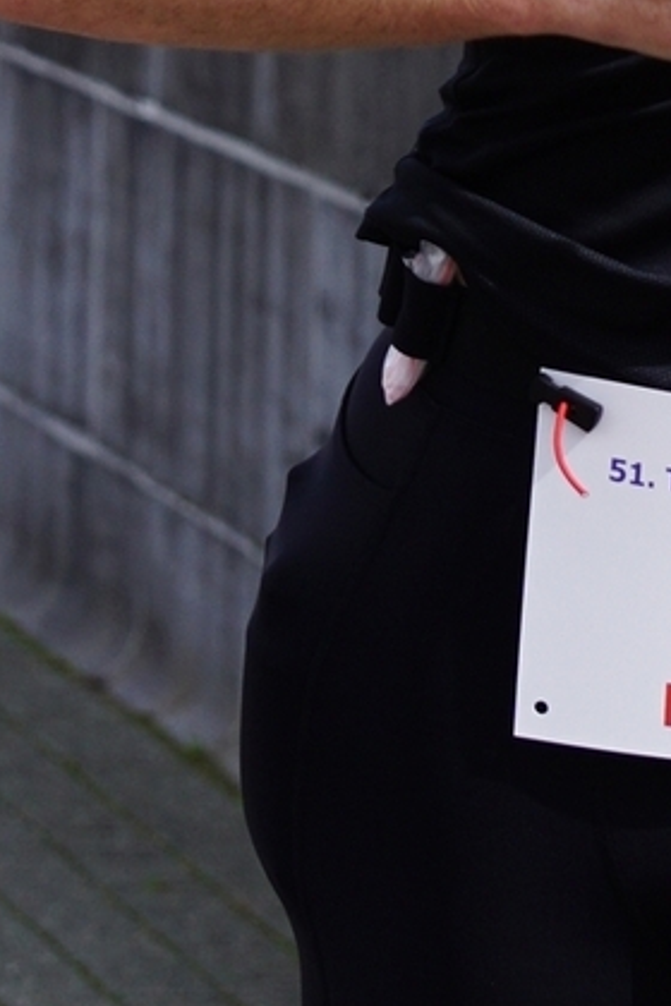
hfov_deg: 4.2
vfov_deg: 6.2
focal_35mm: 329
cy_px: -201
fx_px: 9198
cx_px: 1006
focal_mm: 60
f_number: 5.6
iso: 200
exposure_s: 1/800
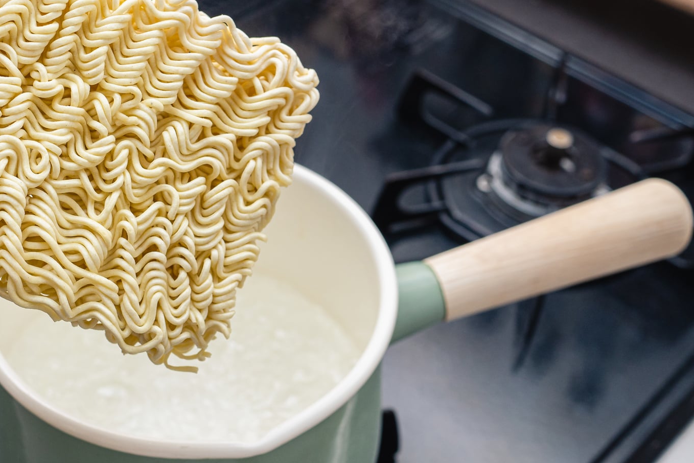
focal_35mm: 53
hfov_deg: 36.9
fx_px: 1022
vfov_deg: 25.5
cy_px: 291
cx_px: 208
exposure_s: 1/200
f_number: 5
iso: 200
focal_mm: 24
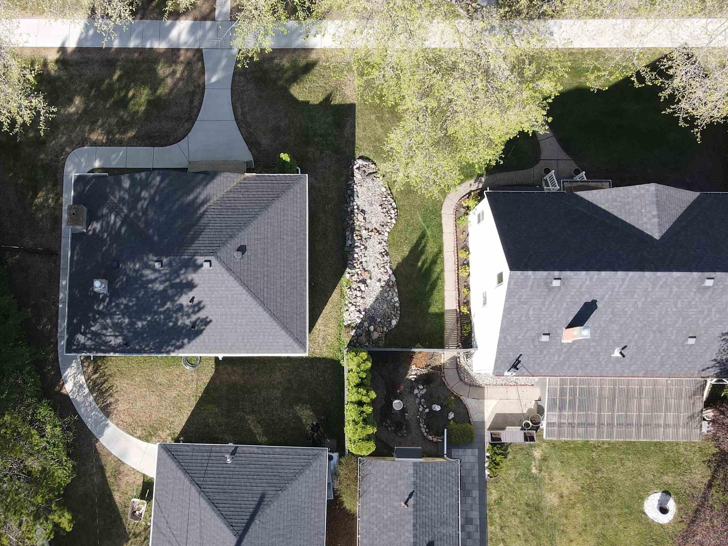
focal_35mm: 35
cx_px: 286
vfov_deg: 40.7
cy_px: 273
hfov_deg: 52.2
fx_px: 736
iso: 100
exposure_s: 1/15
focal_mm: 4.5
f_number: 2.8
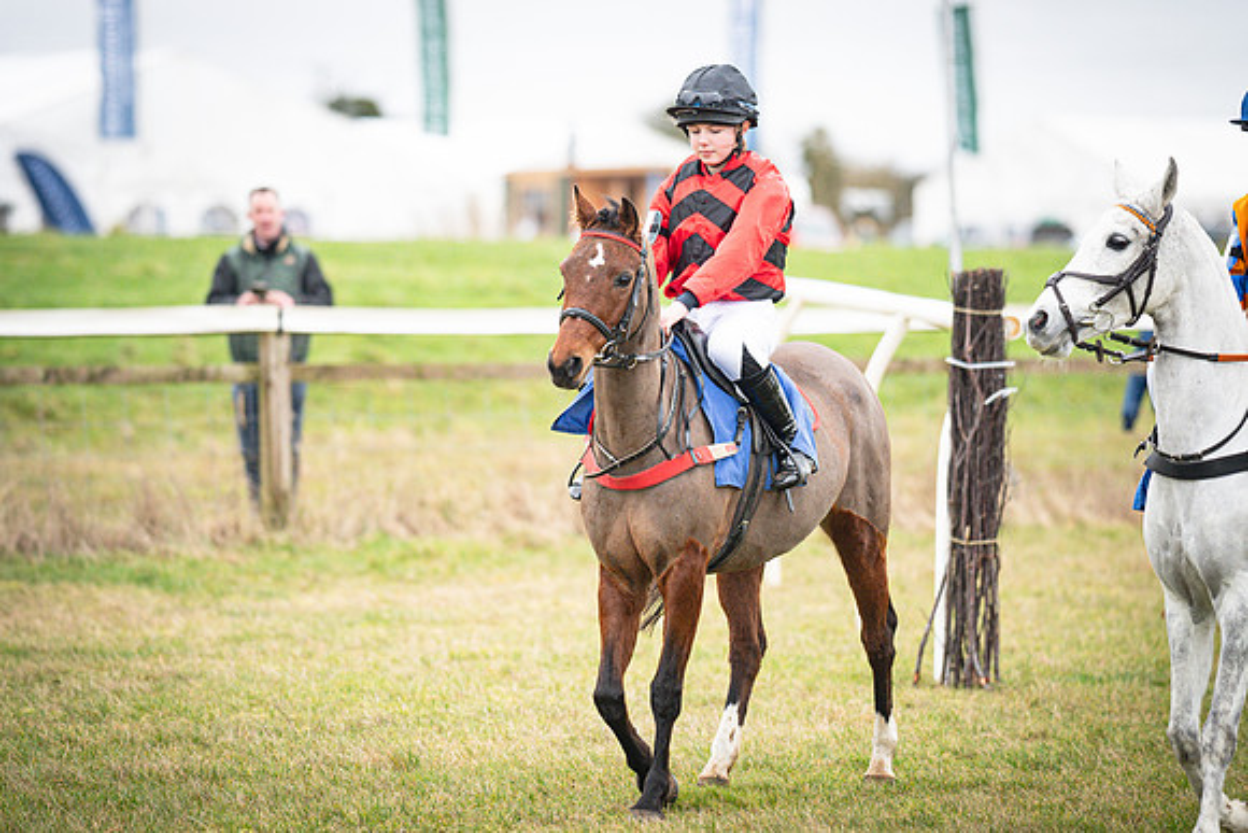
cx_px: 624
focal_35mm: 202
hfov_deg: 10.2
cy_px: 416
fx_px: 7004
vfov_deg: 6.8
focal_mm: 135
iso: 800
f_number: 1.9
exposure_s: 1/1200
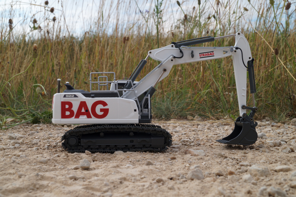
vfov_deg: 31.9
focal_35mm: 42
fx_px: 345
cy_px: 98
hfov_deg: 46.4
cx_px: 148
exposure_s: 1/60
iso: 160
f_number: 18
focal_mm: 28
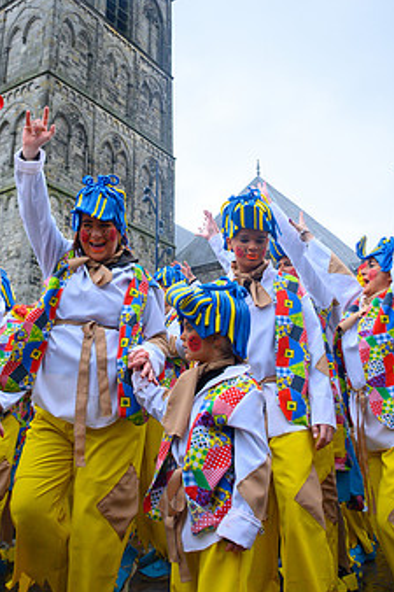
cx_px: 173
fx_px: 592
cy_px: 247
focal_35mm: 36
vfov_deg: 52.9
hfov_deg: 36.8
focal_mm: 18
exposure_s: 1/320
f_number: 5
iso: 400
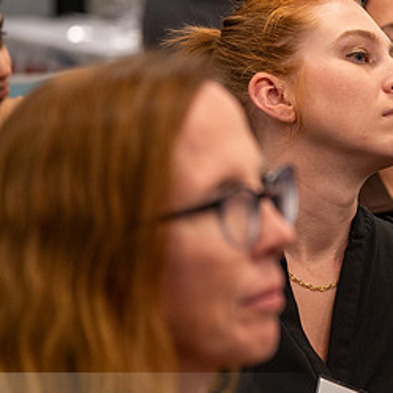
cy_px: 144
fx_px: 3455
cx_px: 353
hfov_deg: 6.5
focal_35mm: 269
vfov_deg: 6.5
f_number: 4
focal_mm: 120
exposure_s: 1/160
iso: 1600
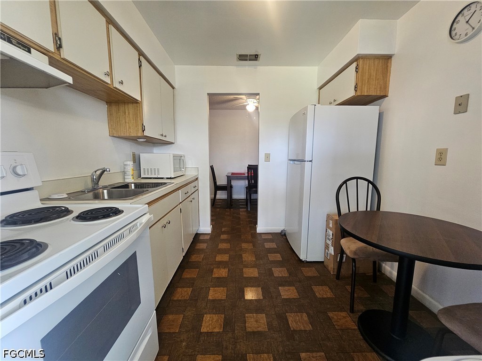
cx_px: 241
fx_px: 181
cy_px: 180
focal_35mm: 13
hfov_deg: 106.2
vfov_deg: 89.9
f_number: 2.2
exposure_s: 1/60
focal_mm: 2.2
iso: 250
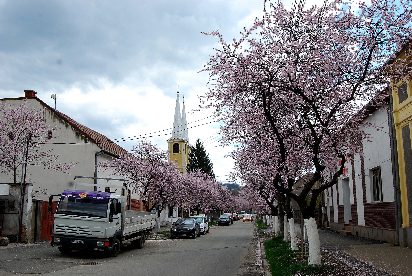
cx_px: 206
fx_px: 412
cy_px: 138
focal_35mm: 36
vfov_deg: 37.0
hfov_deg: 53.1
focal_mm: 24
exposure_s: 1/320
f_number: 9
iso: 400
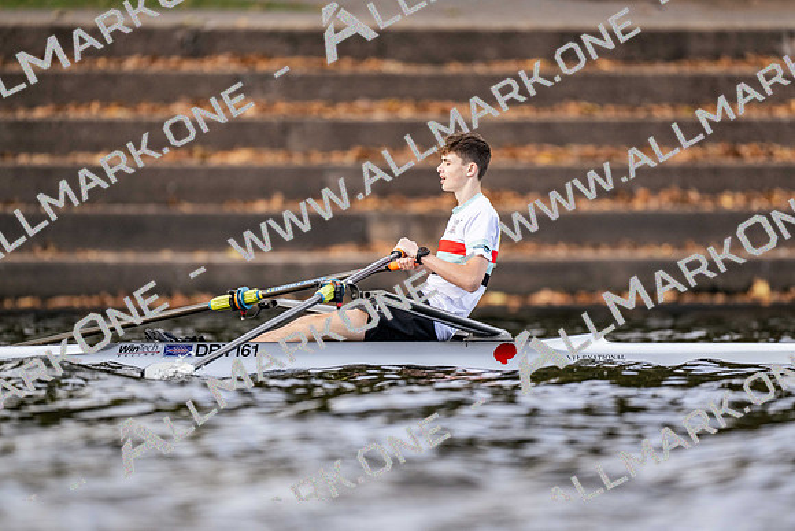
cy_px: 266
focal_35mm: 600
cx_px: 398
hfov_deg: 3.4
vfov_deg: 2.3
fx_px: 13259
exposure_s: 1/2500
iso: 900
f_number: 4
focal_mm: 600
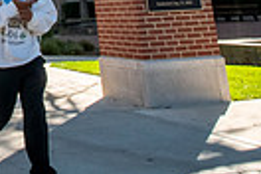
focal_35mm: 75
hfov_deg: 22.0
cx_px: -140
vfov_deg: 16.0
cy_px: -116
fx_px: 544
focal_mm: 17
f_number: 22
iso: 1000
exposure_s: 1/160
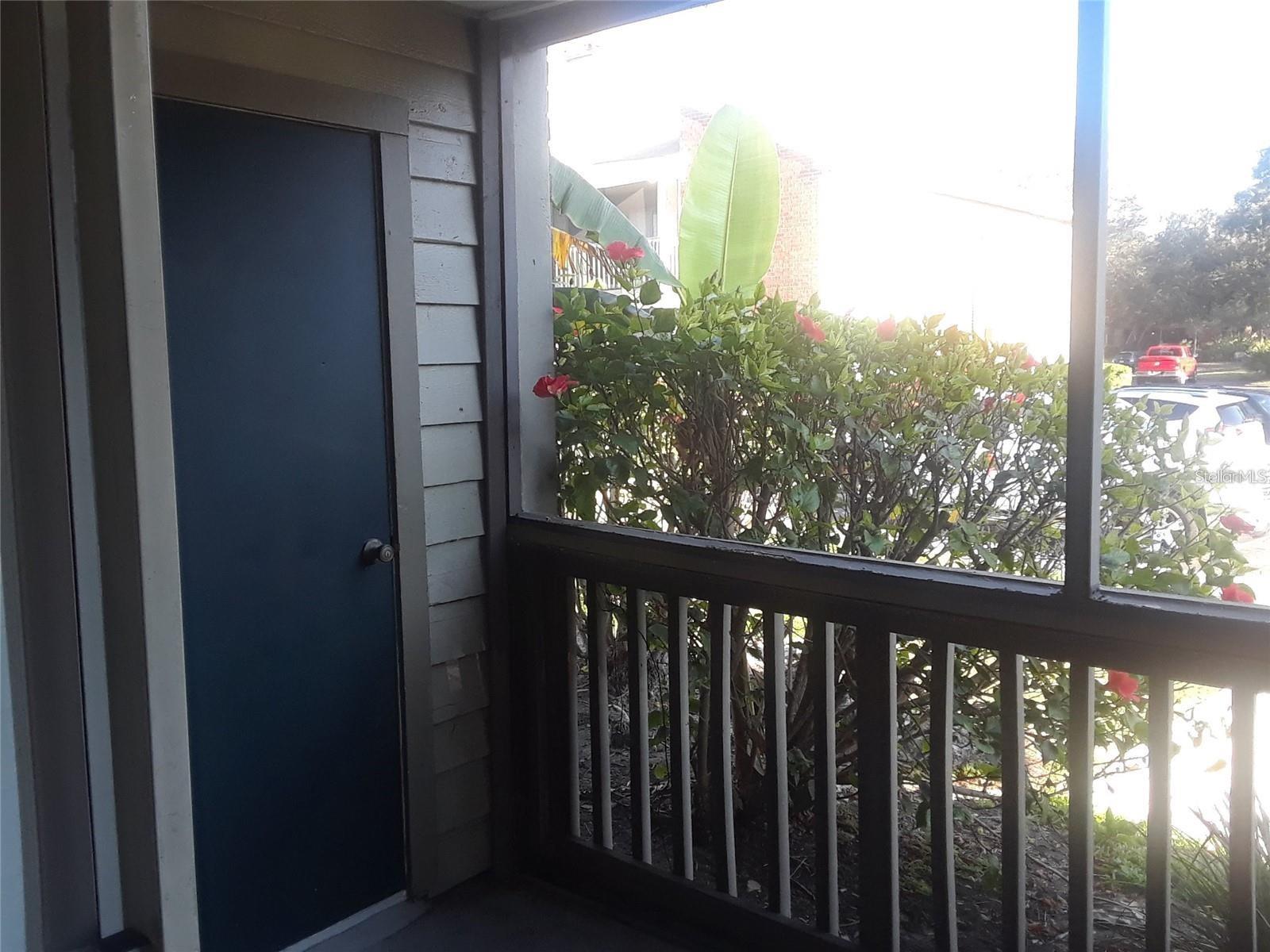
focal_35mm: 30
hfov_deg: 60.0
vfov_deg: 46.8
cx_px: 635
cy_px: 476
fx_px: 1101
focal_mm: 2.47
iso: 64
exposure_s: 1/100
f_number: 1.9
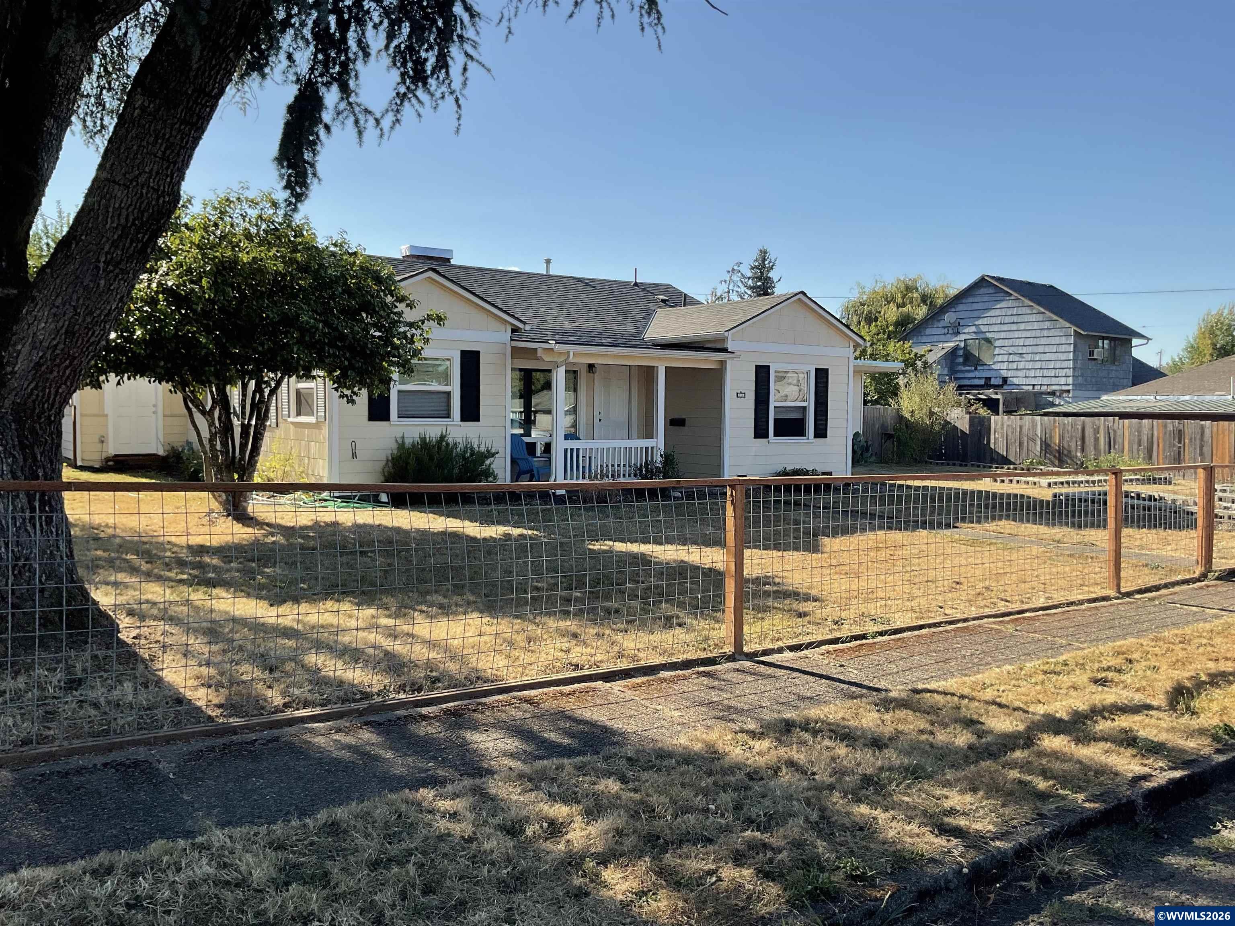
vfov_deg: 48.2
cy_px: 463
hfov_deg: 61.7
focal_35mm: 29
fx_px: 1035
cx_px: 618
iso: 16
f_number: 1.8
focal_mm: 3
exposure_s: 1/1168
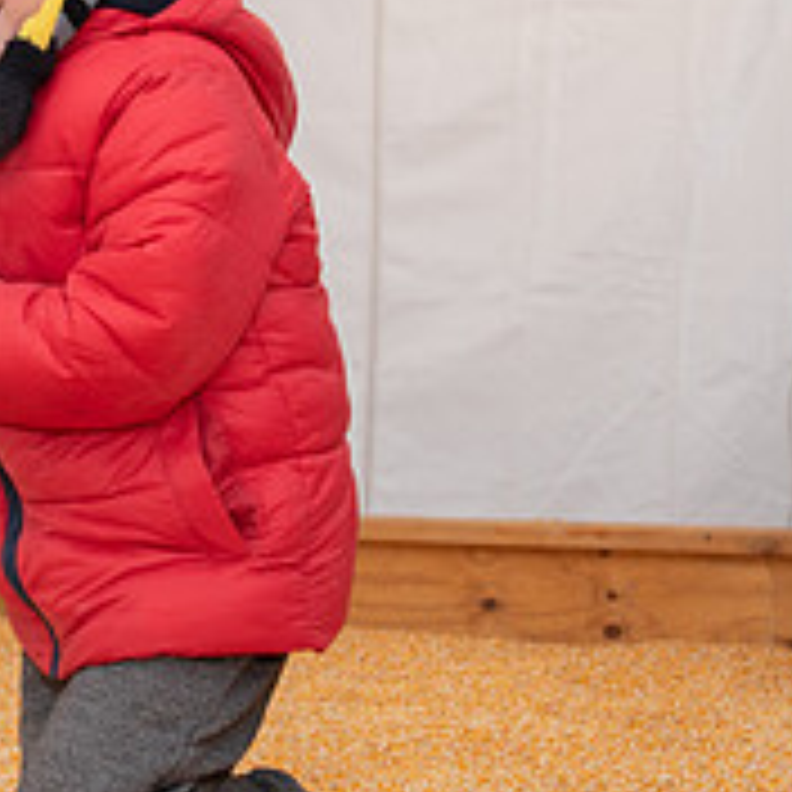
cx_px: 222
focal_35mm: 77
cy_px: 130
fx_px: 1993
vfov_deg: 22.1
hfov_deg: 22.3
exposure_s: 1/200
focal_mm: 24
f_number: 2.8
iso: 320
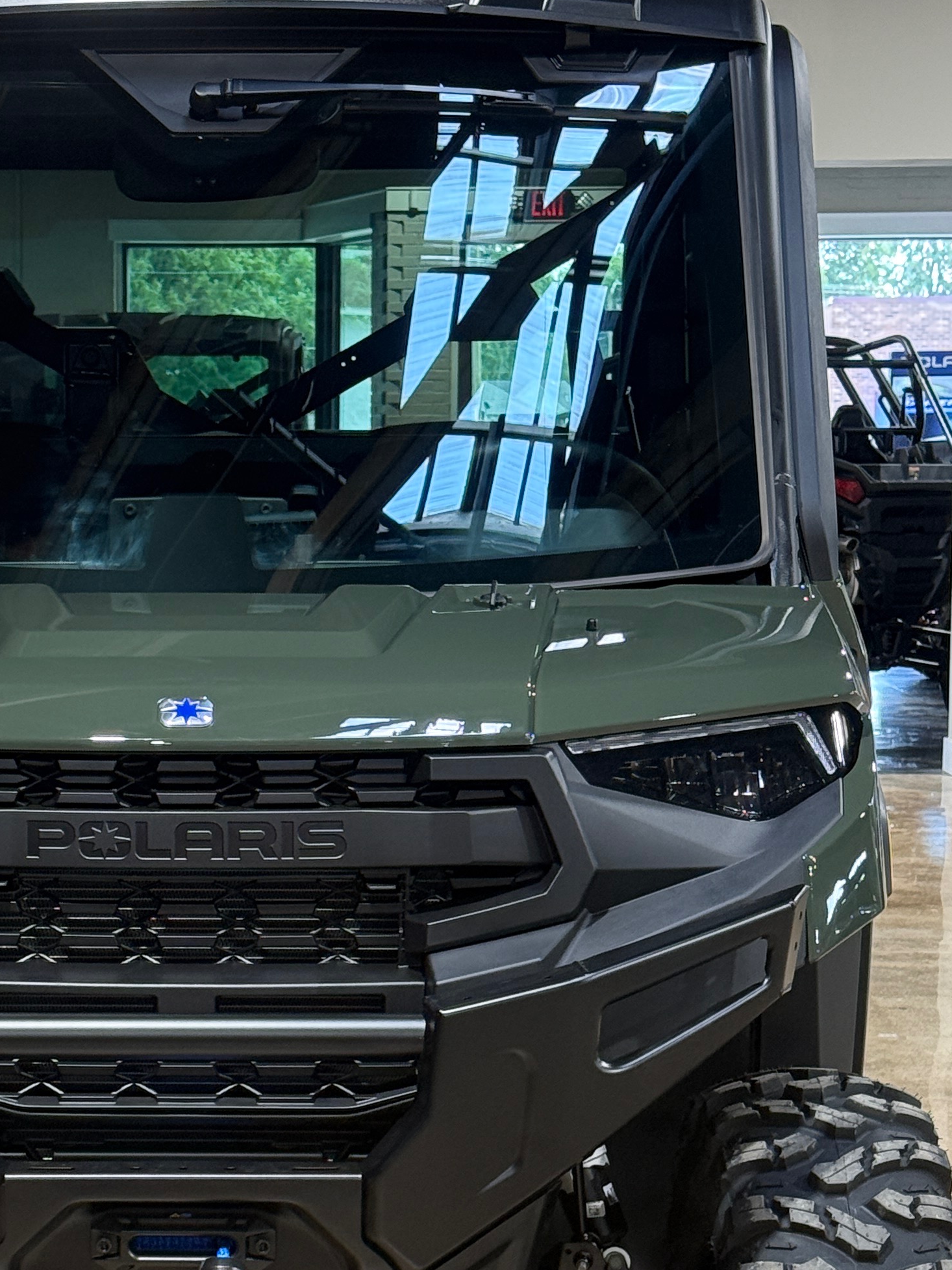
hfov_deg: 14.8
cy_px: 930
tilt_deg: -7.0
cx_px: 180
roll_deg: -0.4
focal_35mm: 99
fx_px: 3631
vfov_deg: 19.7
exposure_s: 1/60
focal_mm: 6.76
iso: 160
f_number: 1.78
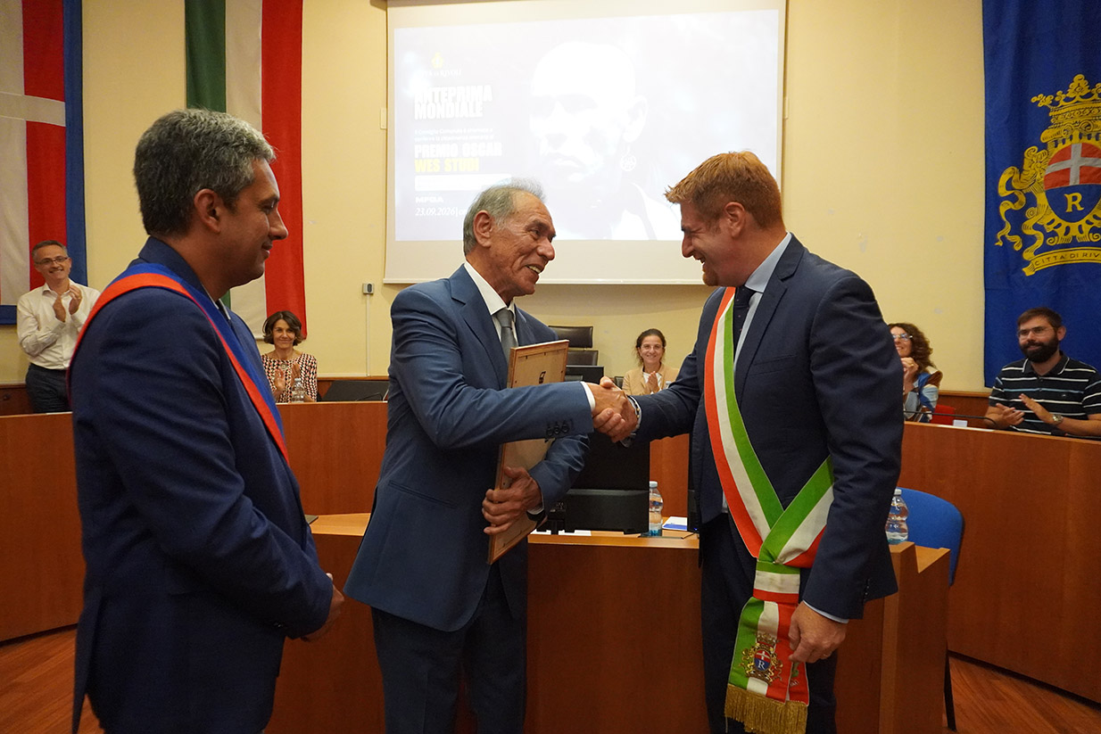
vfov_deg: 53.1
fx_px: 734
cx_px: 550
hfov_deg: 73.7
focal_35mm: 24
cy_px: 367
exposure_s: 1/160
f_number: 4
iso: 5000
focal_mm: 16
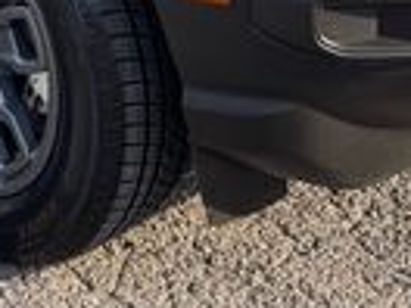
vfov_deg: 11.9
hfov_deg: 16.6
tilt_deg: -12.6
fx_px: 1377
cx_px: -9
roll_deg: +0.1
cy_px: -227
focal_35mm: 116
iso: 80
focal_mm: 6.76
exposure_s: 1/671
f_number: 1.78
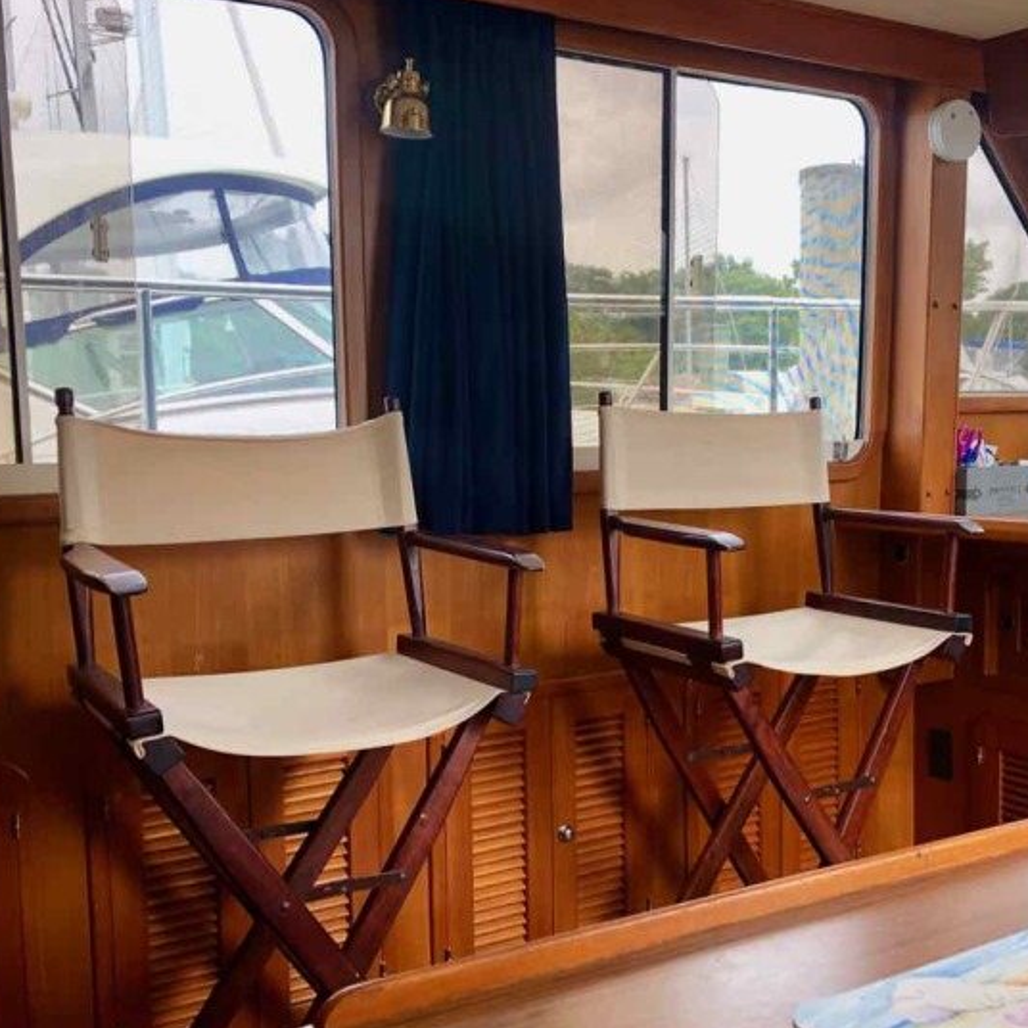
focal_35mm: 37
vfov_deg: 44.9
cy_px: 562
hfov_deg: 44.7
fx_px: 1243
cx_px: 617
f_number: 1.8
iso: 40
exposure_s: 1/120
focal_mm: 3.99
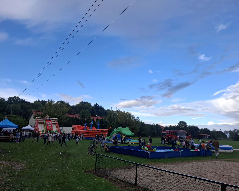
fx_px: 170
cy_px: 95
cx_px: 115
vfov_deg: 58.8
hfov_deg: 70.3
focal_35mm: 24
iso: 50
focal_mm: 5.54
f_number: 1.8
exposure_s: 1/832
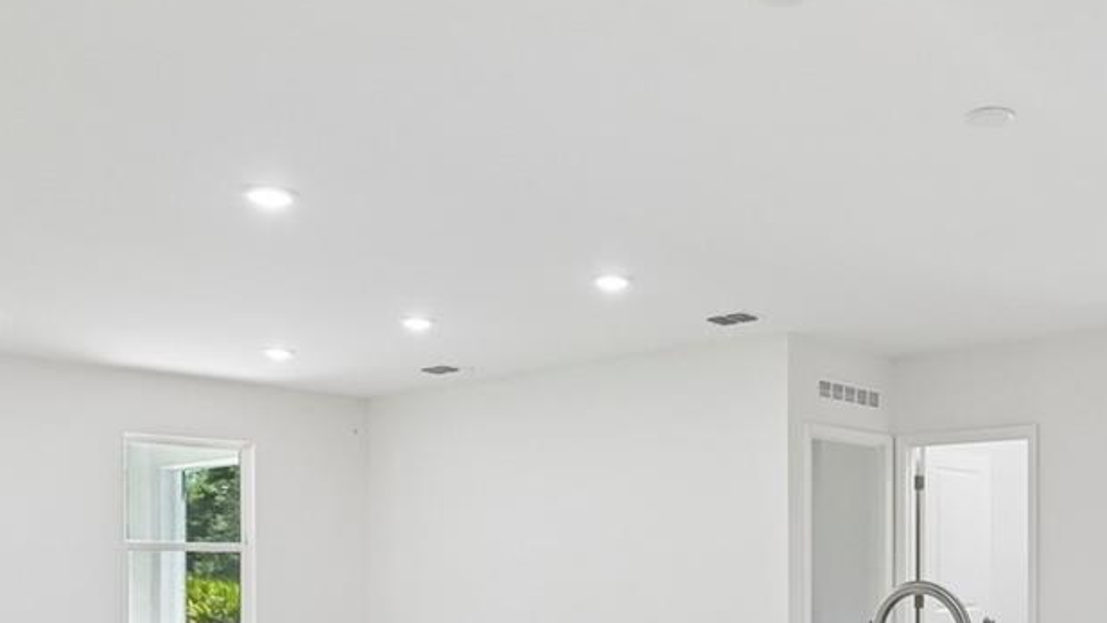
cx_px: 773
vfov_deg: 29.9
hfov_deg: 51.4
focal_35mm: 38
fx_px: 1115
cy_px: 562
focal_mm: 14
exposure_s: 1/40
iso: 400
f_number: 8
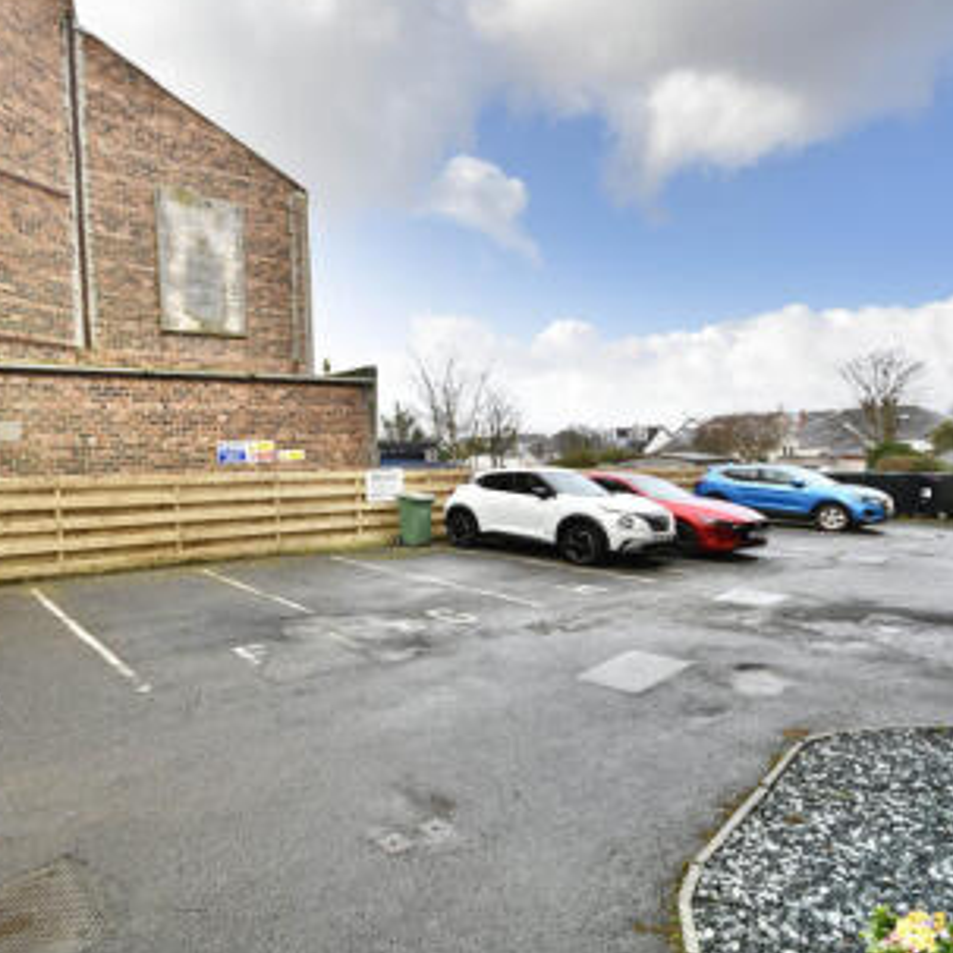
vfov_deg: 74.8
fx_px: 623
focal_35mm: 20
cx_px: 349
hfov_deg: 73.4
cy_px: 480
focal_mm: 10
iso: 100
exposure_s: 1/60
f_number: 6.3
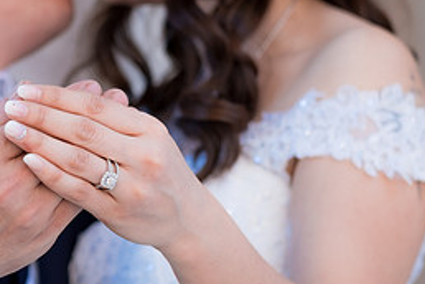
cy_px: 73
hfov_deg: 10.8
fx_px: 2231
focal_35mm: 189
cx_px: 16
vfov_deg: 7.3
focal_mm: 56
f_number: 2.8
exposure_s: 1/400
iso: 160
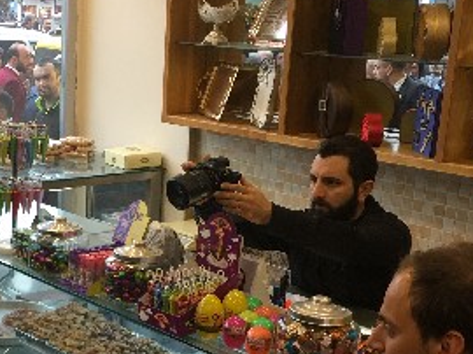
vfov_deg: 20.1
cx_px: 75
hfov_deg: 26.4
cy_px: 301
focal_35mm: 72
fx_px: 983
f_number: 2.2
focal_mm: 4.15
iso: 32
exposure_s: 1/33
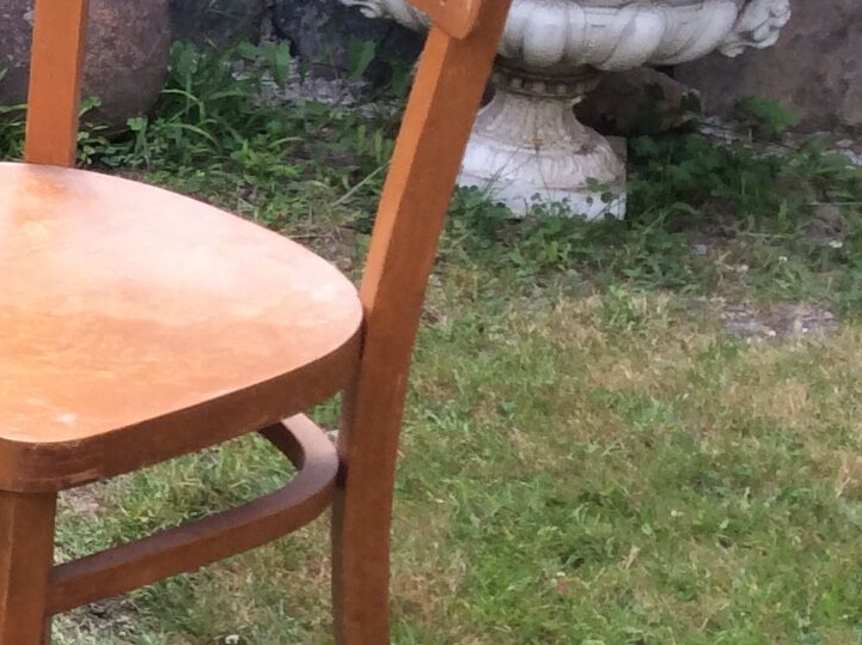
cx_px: -604
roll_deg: -0.9
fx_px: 2860
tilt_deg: -23.3
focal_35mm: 115
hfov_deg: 15.2
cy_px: 269
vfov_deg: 12.8
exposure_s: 1/258
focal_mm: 3.3
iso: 32
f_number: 2.4
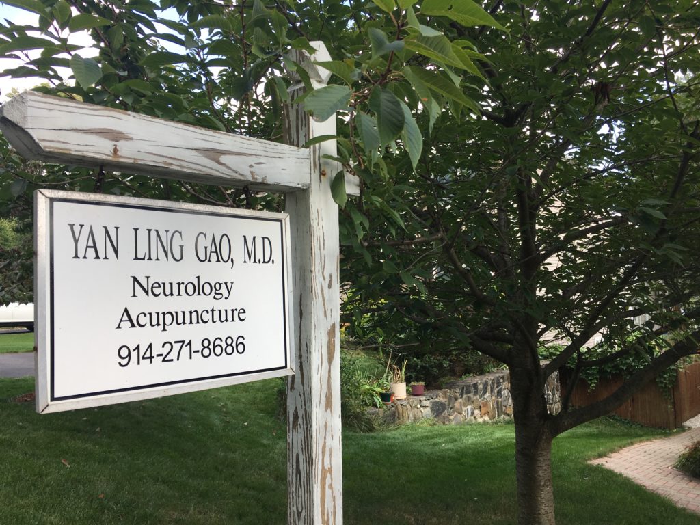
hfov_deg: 61.7
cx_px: 350
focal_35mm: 29
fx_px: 586
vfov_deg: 48.2
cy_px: 262
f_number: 2.2
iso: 25
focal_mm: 4.15
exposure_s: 1/295
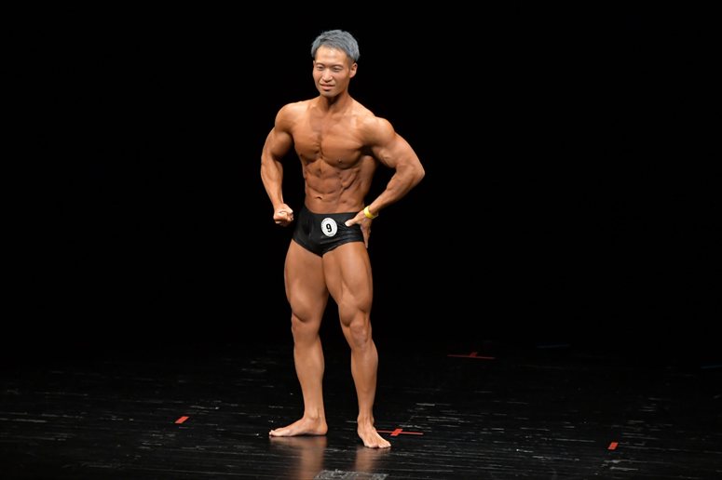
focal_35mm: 285
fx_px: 5713
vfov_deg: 4.8
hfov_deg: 7.2
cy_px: 240
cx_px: 361
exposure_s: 1/400
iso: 3200
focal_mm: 190
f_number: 5.6
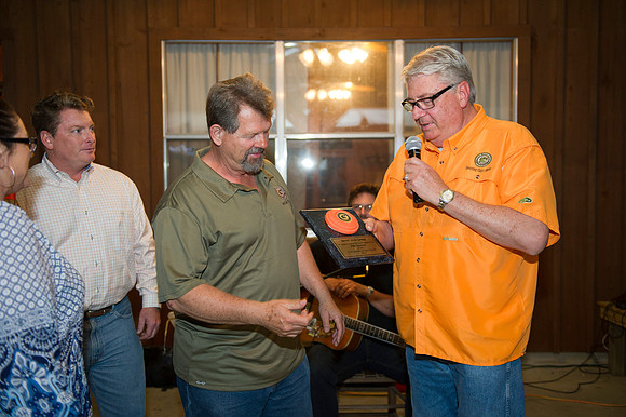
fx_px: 660
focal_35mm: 38
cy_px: 208
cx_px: 313
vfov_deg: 35.0
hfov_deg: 50.7
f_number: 2.8
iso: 800
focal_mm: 38
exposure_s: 1/60
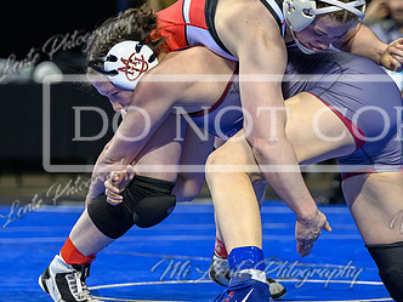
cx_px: 248
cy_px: 138
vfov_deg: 5.8
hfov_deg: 7.7
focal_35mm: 257
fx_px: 2992
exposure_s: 1/800
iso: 2500
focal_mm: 110
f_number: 2.8
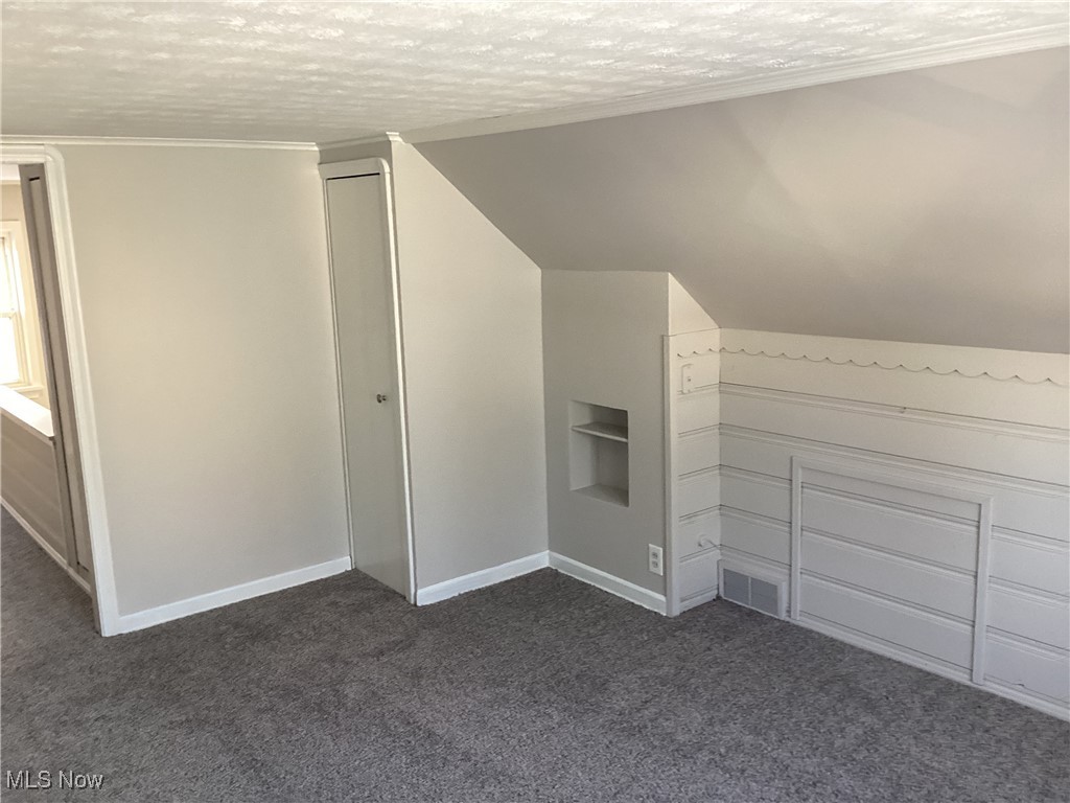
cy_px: 402
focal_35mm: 31
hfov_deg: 58.4
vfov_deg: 45.4
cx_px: 535
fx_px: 958
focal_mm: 3.3
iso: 200
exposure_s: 1/60
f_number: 2.4
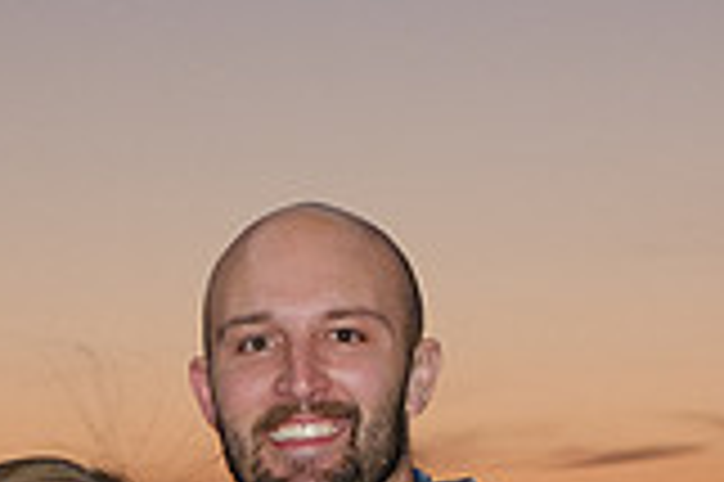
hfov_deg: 11.0
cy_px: 899
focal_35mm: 186
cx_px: 54
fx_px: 3737
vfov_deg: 7.1
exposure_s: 1/250
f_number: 5.6
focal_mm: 27.4
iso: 1600
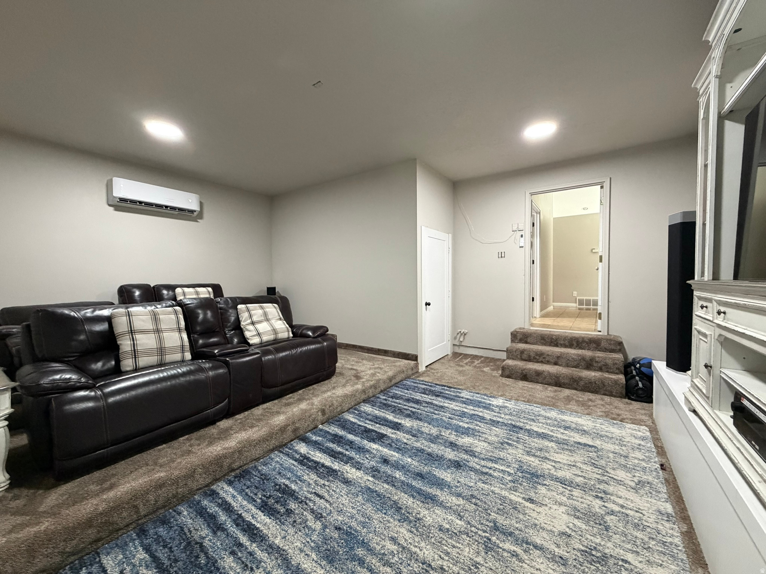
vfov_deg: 85.7
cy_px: 287
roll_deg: +1.4
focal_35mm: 14
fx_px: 310
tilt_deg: -1.7
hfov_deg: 102.1
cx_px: 383
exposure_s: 1/60
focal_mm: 2.22
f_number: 2.2
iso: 500
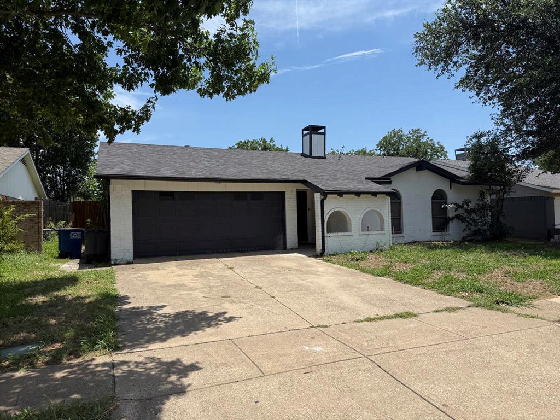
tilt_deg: +1.2
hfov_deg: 71.6
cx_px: 280
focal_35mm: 24
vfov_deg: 56.8
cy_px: 210
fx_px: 388
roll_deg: +0.7
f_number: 1.78
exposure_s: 1/5714
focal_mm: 6.76
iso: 80
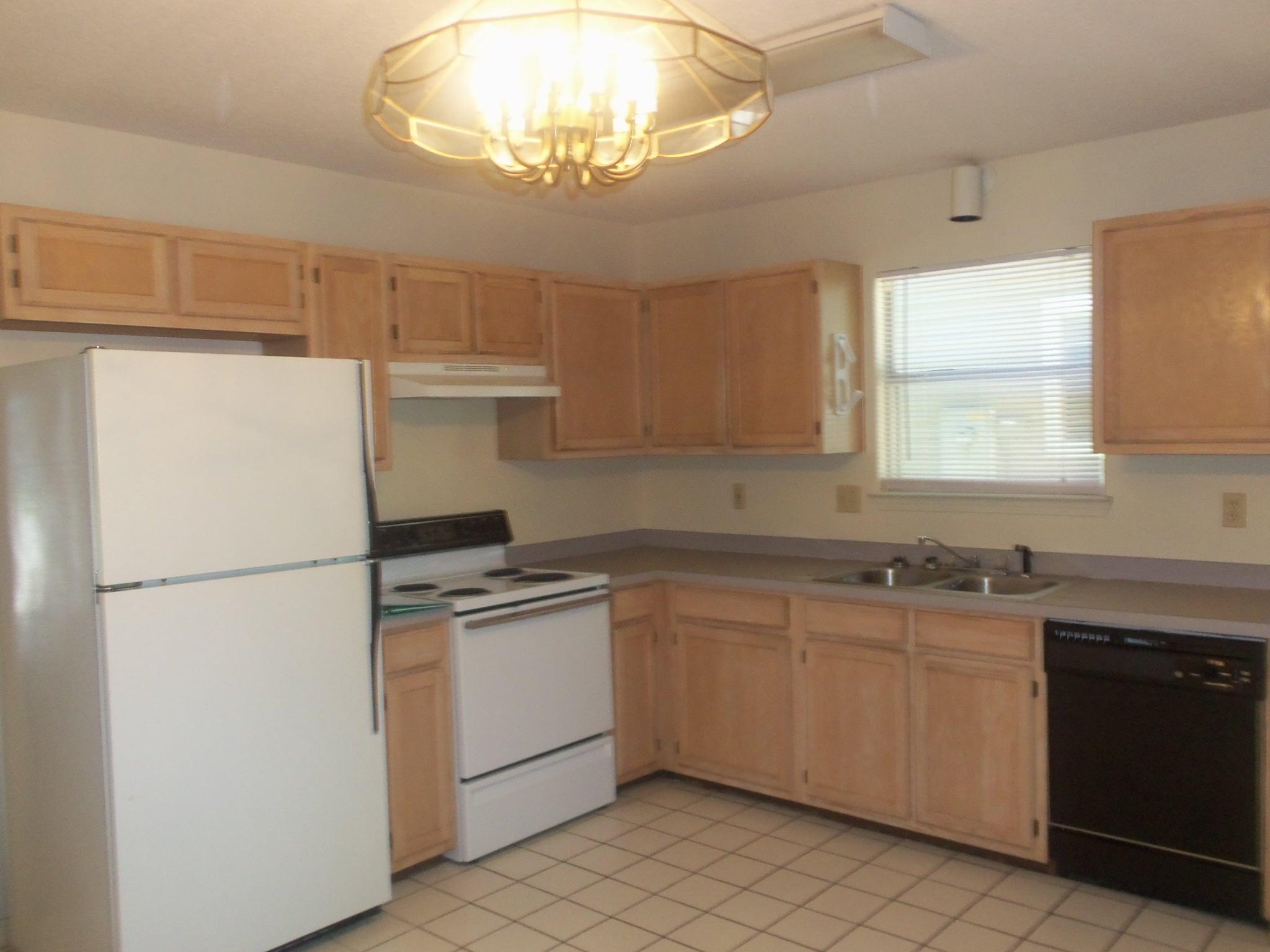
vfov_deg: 49.7
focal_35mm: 28
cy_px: 476
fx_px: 1027
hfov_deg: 63.4
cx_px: 635
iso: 200
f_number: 3.3
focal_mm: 5.1
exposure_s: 1/60
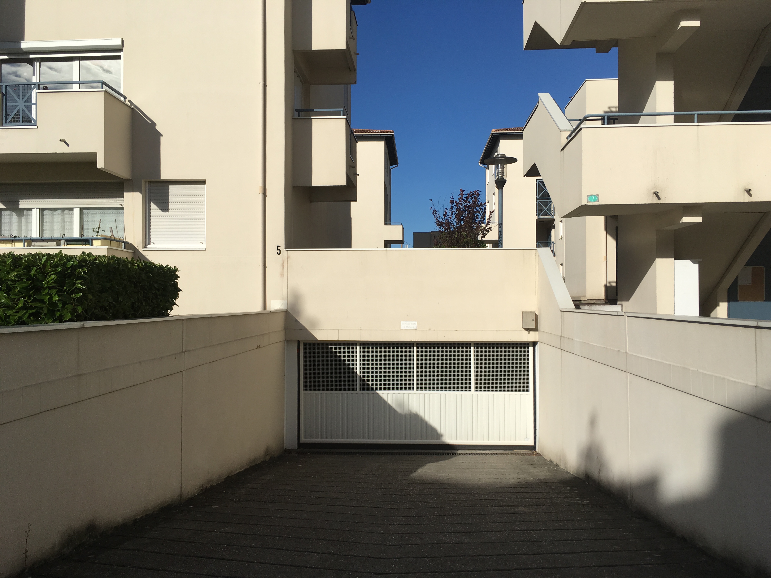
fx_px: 646
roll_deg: -0.9
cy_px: 289
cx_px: 386
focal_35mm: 29
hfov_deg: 61.7
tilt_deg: +0.6
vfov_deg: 48.2
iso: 25
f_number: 2.2
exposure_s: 1/3077
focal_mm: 4.15
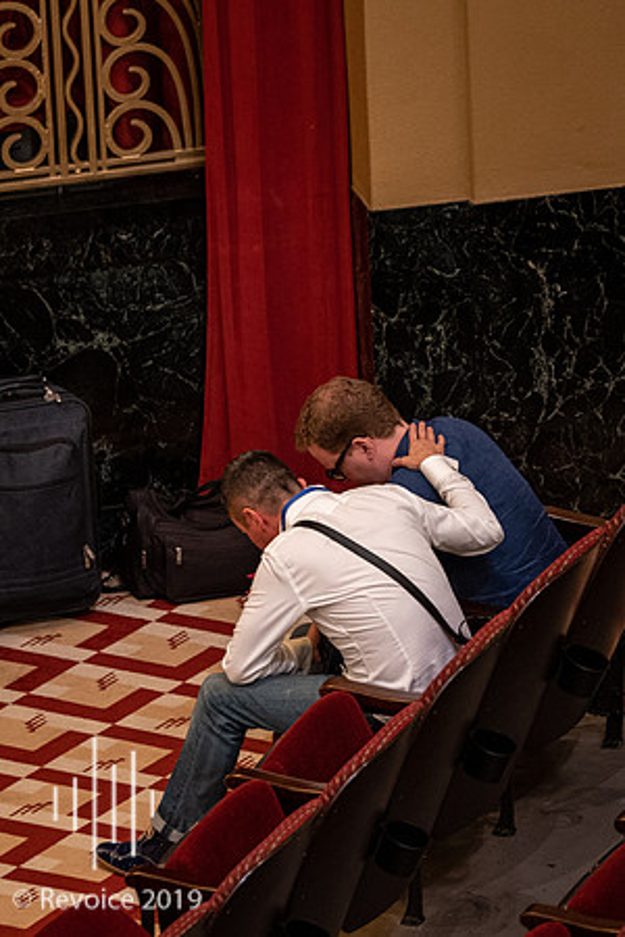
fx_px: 8540
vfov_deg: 6.3
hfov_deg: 4.2
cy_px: 480
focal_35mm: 328
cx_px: 302
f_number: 2.8
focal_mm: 140
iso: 1600
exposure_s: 1/13
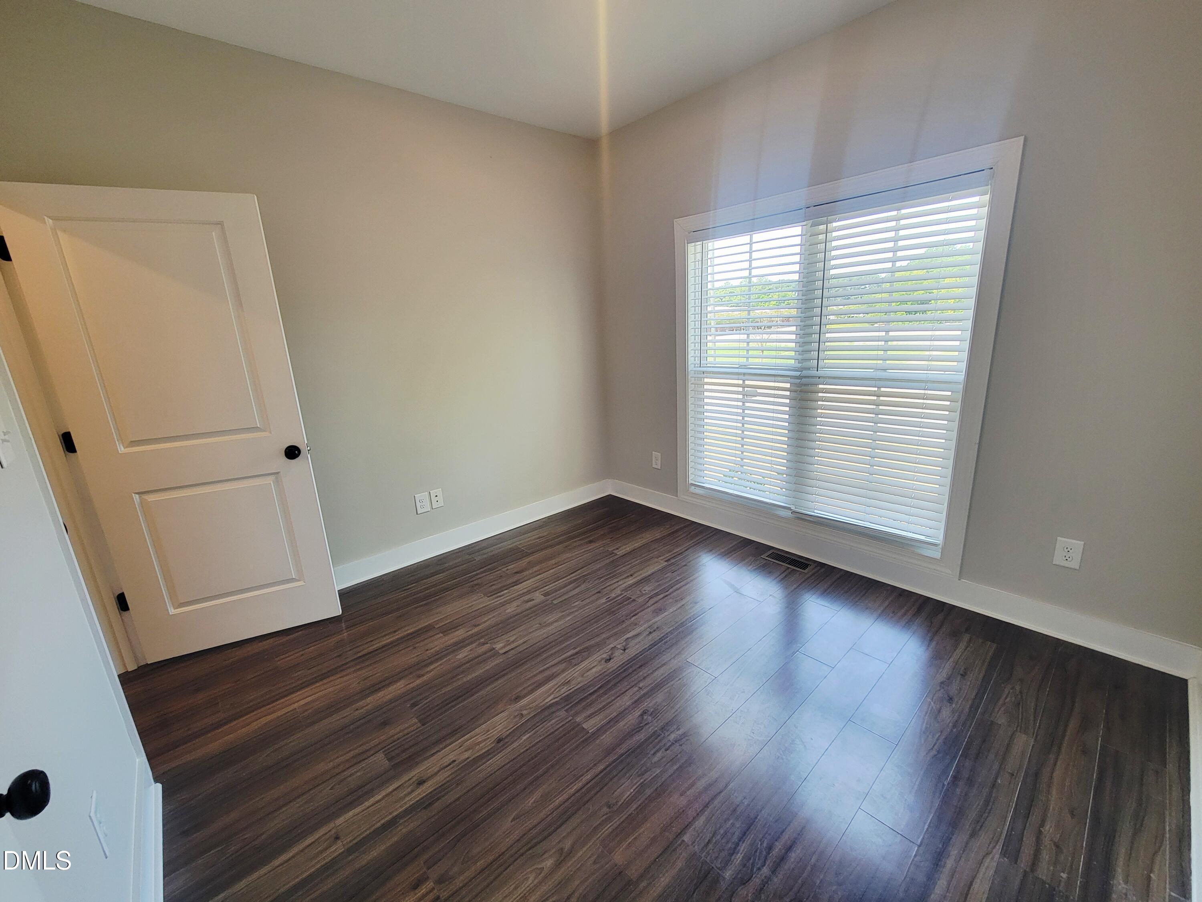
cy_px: 451
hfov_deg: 106.2
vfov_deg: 89.9
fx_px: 451
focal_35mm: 13
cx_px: 601
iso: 100
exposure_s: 1/60.2
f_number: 2.2
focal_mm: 2.2
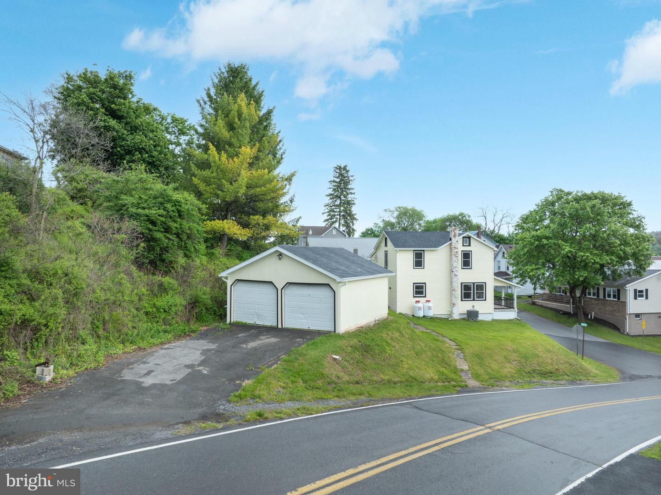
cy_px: 248
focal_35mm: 24
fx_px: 458
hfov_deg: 71.6
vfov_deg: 56.8
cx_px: 330
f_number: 7.1
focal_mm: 12.29
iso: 100
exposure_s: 1/30
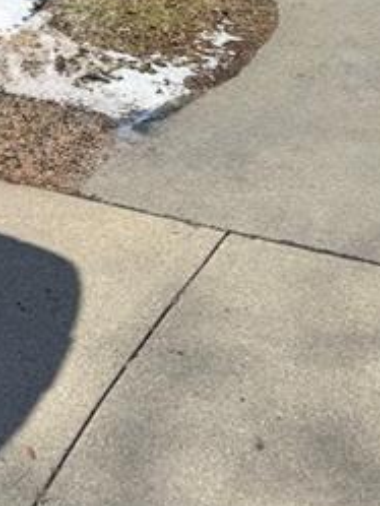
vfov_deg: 23.7
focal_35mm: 74
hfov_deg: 18.6
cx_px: -110
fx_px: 1082
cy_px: -118
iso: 80
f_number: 1.78
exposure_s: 1/4167
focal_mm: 6.76
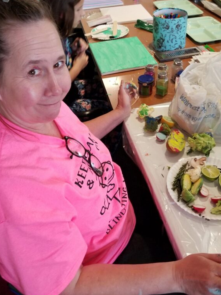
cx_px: 118
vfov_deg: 52.1
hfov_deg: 40.7
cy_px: 114
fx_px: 298
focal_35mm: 35
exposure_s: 1/40
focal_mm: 4.25
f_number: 1.7
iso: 160
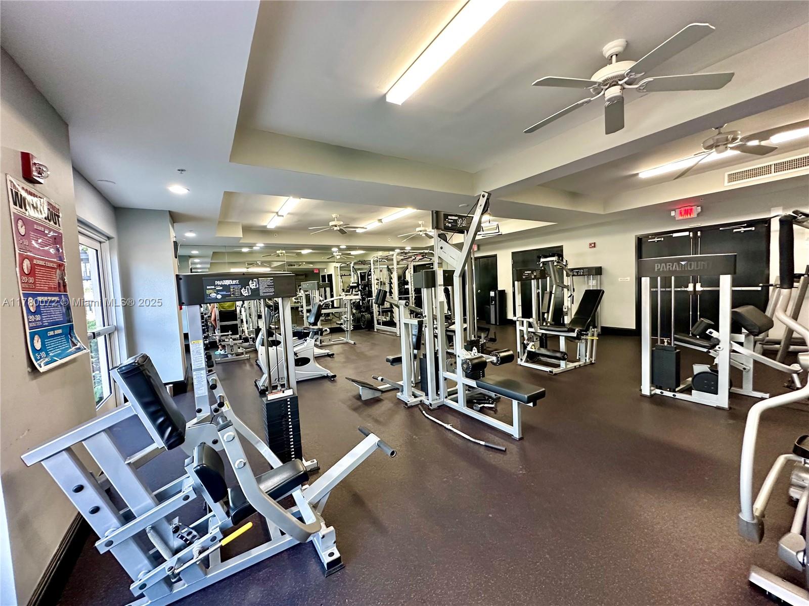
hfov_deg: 102.1
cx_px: 404
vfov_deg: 85.7
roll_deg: +1.8
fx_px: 327
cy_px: 303
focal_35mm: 14
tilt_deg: -3.6
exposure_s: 1/60
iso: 320
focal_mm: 2.22
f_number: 2.2
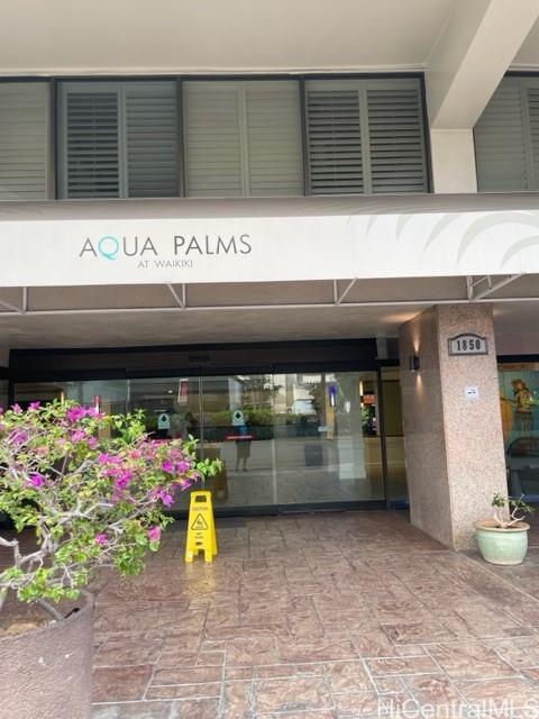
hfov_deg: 53.1
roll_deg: +2.5
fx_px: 540
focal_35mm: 26
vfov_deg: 67.3
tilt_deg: +6.2
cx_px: 270
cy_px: 360
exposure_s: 1/121
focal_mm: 4.2
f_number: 1.6
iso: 40
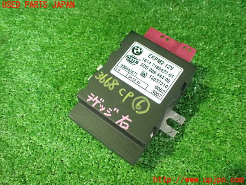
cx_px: 123
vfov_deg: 46.8
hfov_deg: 60.0
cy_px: 92
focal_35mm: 30
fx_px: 213
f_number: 2.3
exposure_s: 1/30
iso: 1600
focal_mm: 5.4
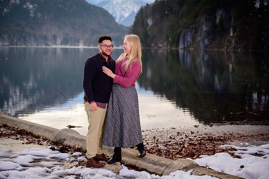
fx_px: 523
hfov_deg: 28.9
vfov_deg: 19.4
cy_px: 90
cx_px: 134
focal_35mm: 70
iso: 250
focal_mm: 70
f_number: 2.8
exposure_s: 1/500
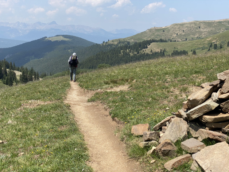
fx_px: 351
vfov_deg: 27.5
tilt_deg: -9.4
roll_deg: -0.3
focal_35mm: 53
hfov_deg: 36.2
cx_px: 116
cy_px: 87
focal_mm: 6
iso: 20
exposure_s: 1/1712
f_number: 2
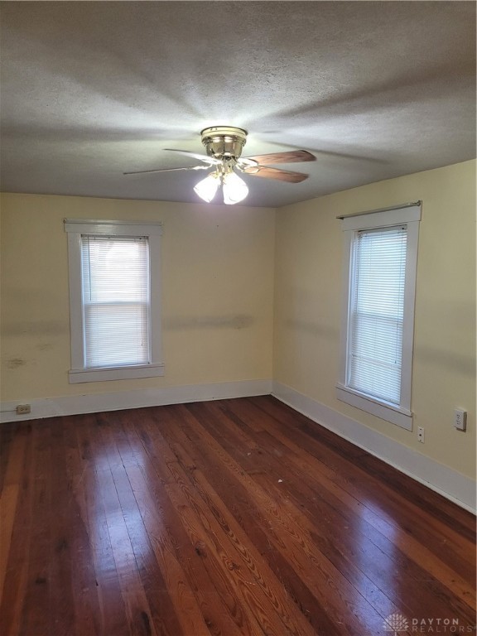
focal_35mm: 26
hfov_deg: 53.1
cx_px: 238
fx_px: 478
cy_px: 318
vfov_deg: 67.3
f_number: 1.8
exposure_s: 1/120
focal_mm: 5.4
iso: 320
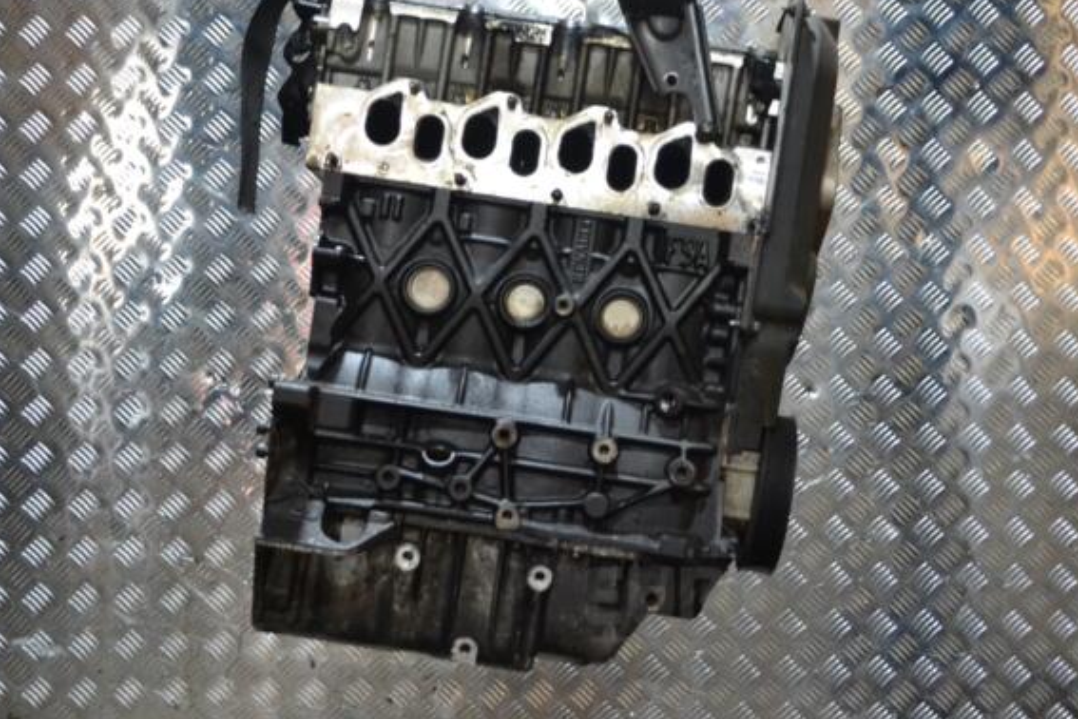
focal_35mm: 56
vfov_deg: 24.4
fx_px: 1663
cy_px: 342
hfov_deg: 35.9
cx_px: 549
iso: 1800
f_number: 5
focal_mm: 35
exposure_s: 1/30
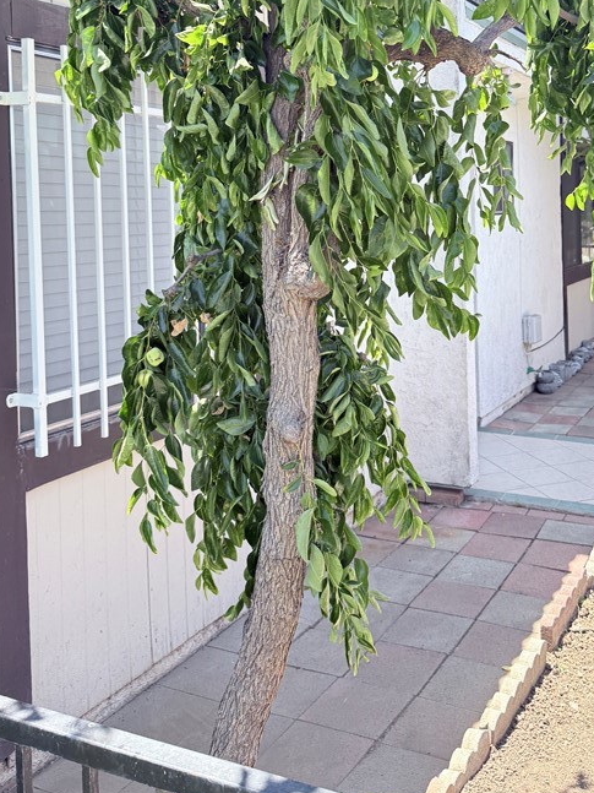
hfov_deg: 37.3
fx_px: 870
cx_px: 397
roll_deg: -0.5
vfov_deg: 47.5
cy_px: 218
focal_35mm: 38
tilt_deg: -2.2
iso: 100
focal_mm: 6.76
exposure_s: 1/643
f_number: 1.78
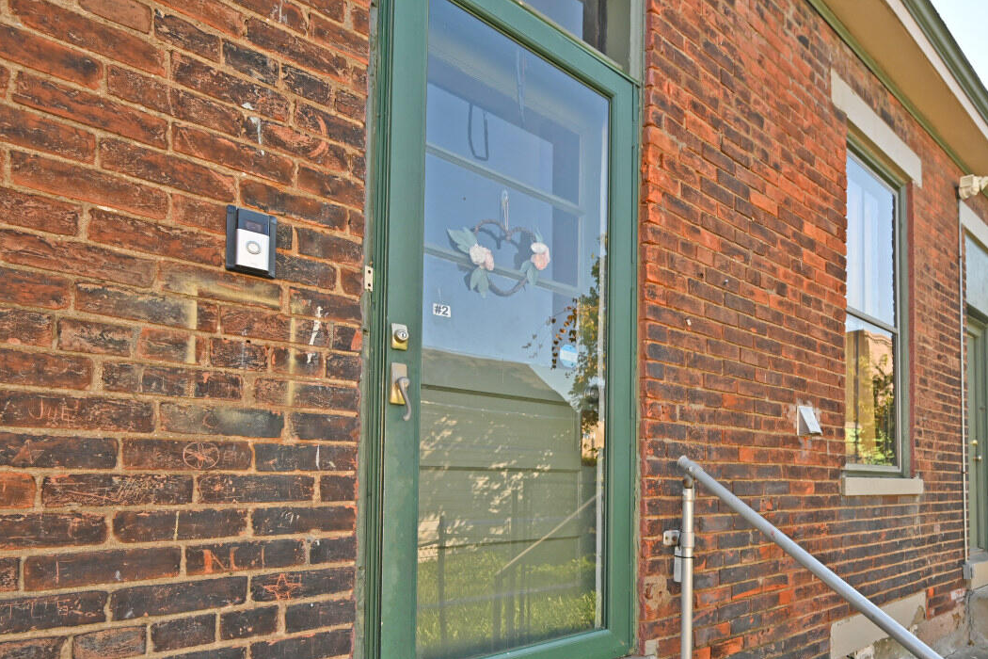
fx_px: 549
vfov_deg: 59.6
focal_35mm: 20
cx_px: 652
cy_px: 470
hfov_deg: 81.4
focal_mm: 14
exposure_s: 1/250
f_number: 5.6
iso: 125
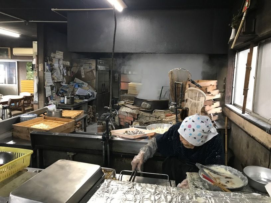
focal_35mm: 28
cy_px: 102
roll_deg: -1.5
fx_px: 219
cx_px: 136
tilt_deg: -6.6
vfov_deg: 49.7
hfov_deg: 63.5
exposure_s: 1/15
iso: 64
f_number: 1.8
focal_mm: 3.99
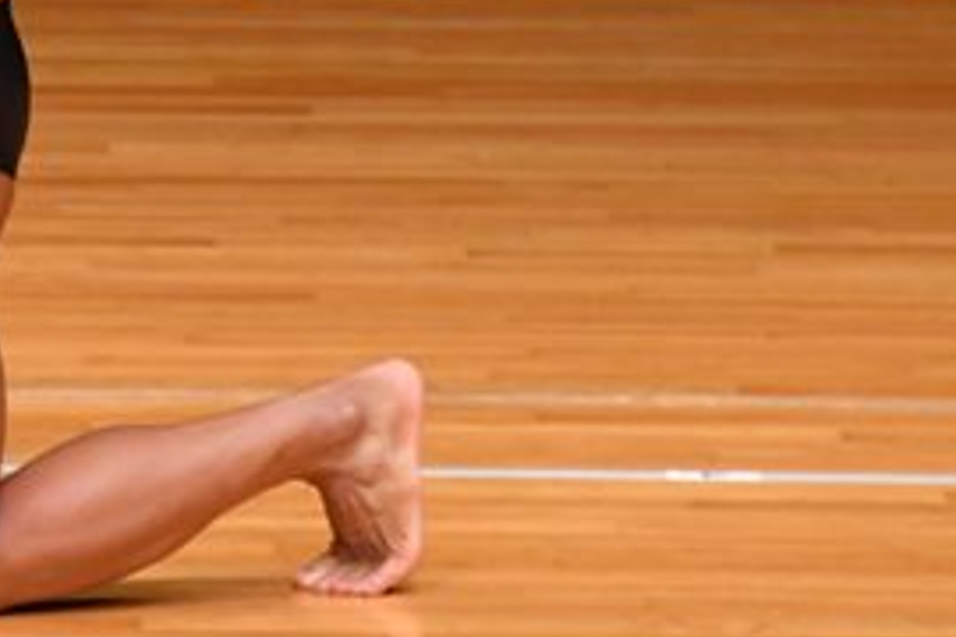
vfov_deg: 1.4
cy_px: -237
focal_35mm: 990
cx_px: -143
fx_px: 26288
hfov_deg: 2.1
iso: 3200
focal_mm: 230
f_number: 5.6
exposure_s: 1/400
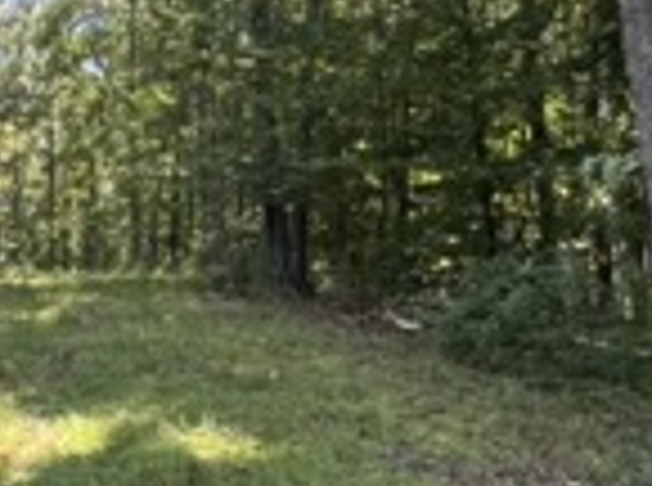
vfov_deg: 23.4
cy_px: 144
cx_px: 13
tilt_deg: +10.2
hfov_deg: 29.4
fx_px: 1165
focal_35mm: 62
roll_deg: +0.4
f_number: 2.2
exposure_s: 1/230
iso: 40
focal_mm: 2.22
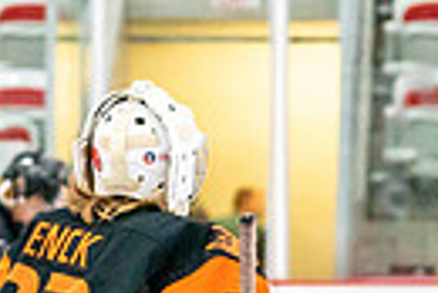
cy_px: 569
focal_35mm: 398
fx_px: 4848
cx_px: 181
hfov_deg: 5.2
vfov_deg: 3.4
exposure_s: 1/1250
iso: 3200
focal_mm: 80
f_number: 2.8
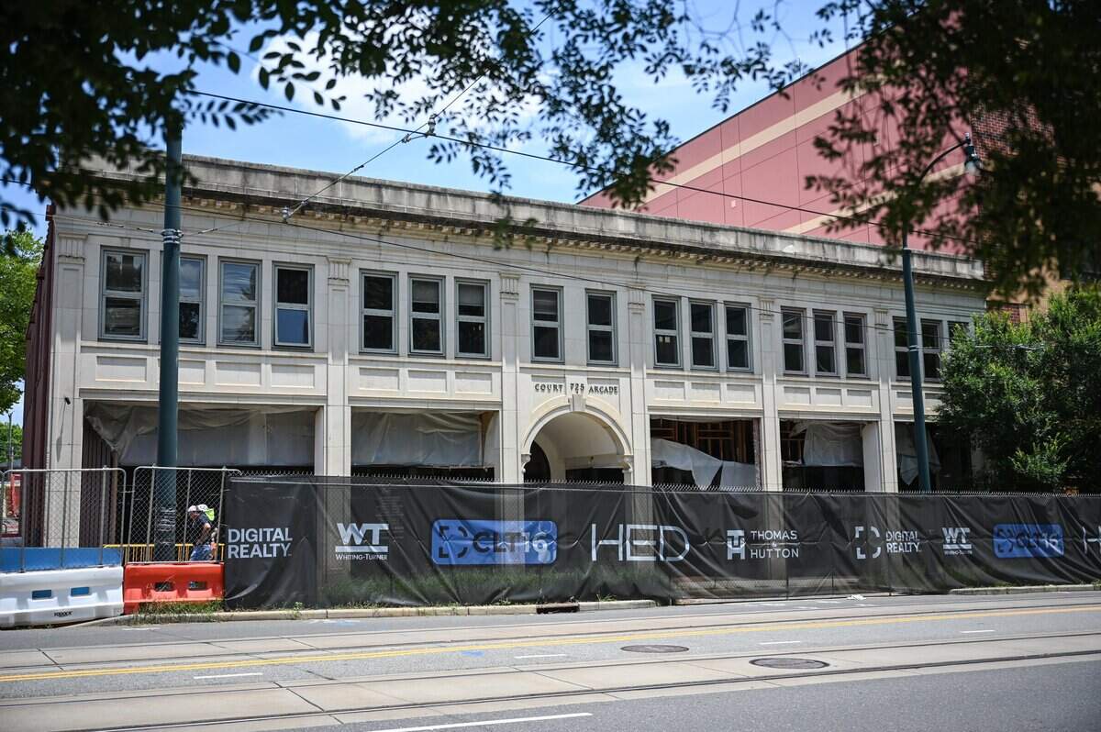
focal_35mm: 34
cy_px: 366
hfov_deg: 56.5
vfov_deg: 39.4
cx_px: 550
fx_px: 1024
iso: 125
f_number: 2.8
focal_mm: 33.5
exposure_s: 1/2000
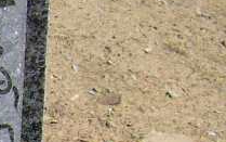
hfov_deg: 8.8
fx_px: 1350
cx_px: -276
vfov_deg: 5.9
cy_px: 246
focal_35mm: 219
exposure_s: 1/896
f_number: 4.8
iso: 80
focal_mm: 6
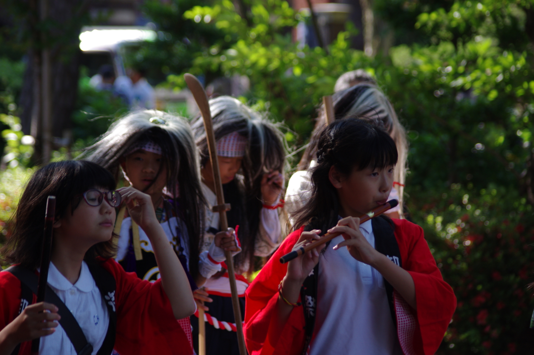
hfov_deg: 11.4
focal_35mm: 180
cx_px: 267
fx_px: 2667
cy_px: 178
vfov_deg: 7.6
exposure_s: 1/250
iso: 200
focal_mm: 120
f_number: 4.5
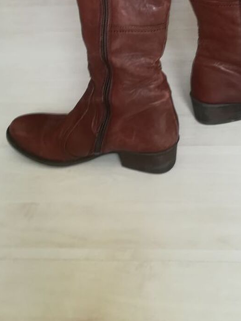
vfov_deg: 36.4
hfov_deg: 28.7
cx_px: 178
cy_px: 49
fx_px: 464
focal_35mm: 50
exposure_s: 1/33.3
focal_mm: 3.83
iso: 100
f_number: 2.2
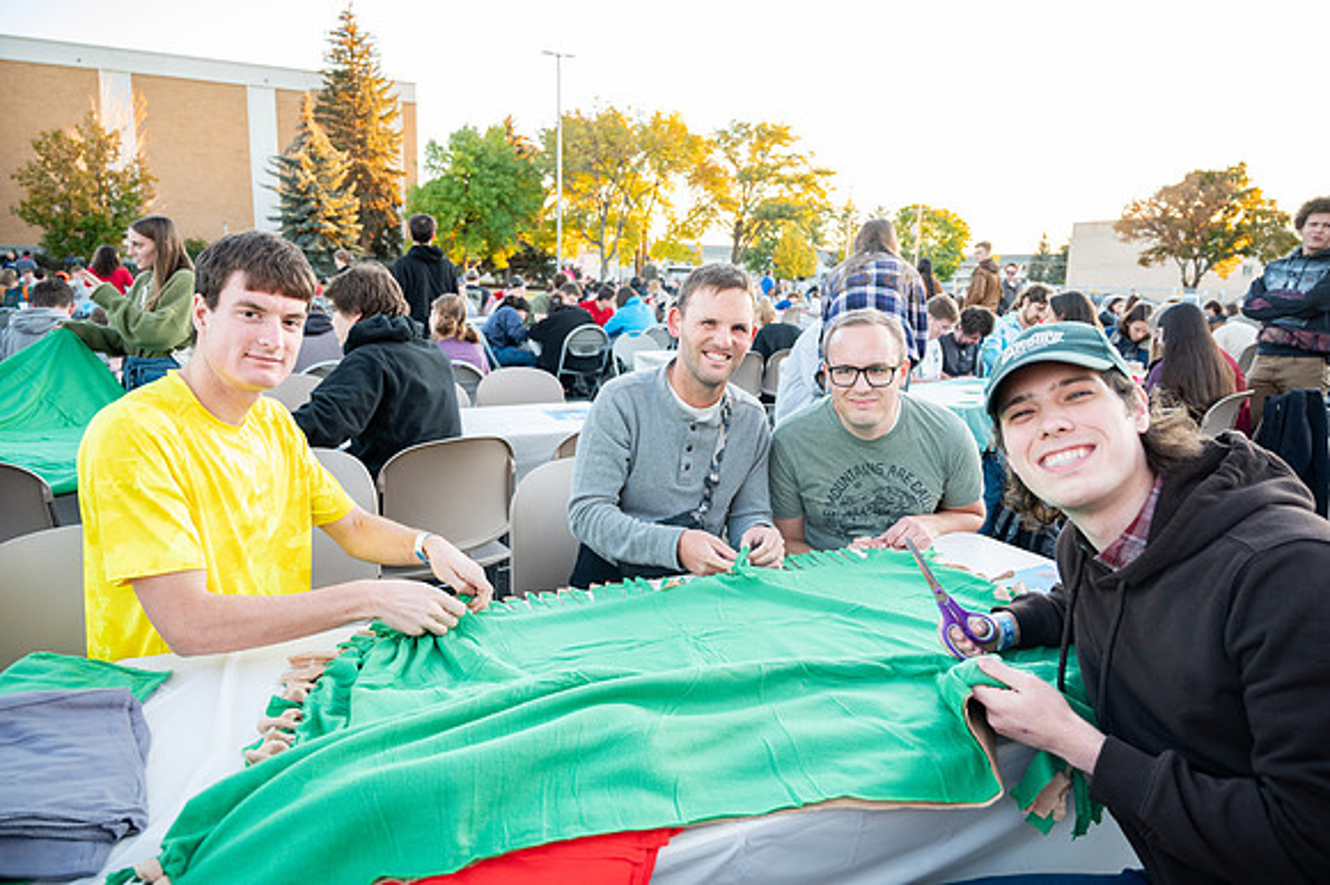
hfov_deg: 73.8
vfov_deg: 53.1
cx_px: 665
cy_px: 442
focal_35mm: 24
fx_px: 886
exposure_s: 1/200
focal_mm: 24
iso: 1250
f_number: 4
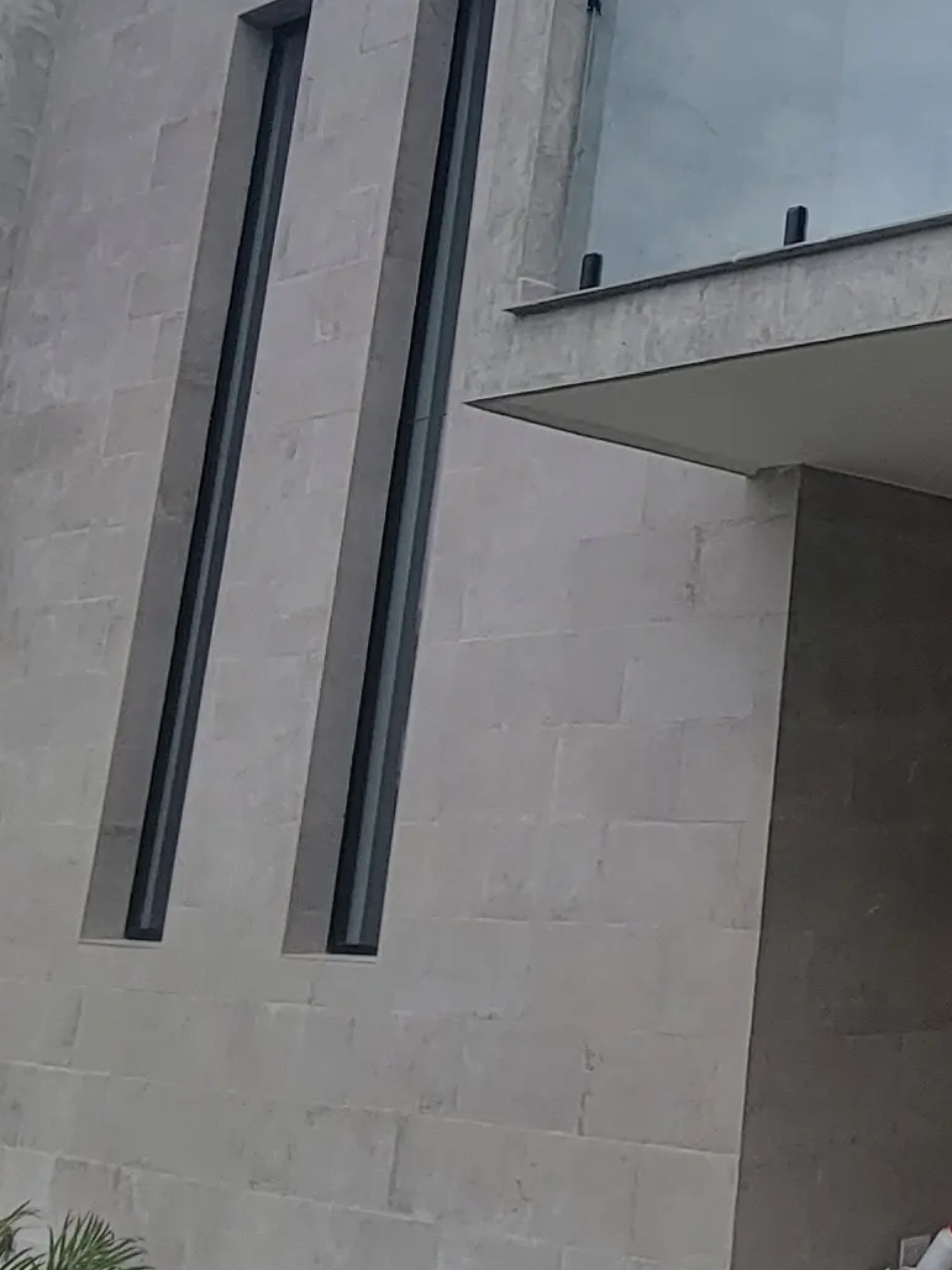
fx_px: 1870
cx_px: 1276
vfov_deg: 36.8
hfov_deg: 24.5
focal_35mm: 51
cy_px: 357
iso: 50
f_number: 2.2
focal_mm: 2.2
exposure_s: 1/2198
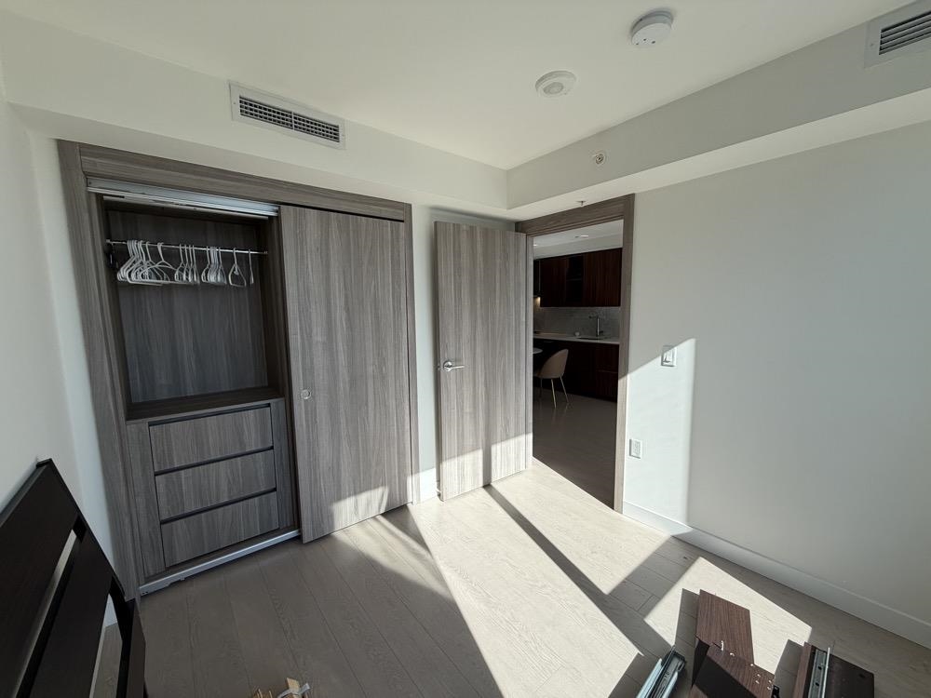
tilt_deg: -6.1
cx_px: 466
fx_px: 377
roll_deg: +1.4
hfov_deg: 102.1
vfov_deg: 85.7
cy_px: 349
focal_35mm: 14
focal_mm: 2.22
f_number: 2.2
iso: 50
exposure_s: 1/502
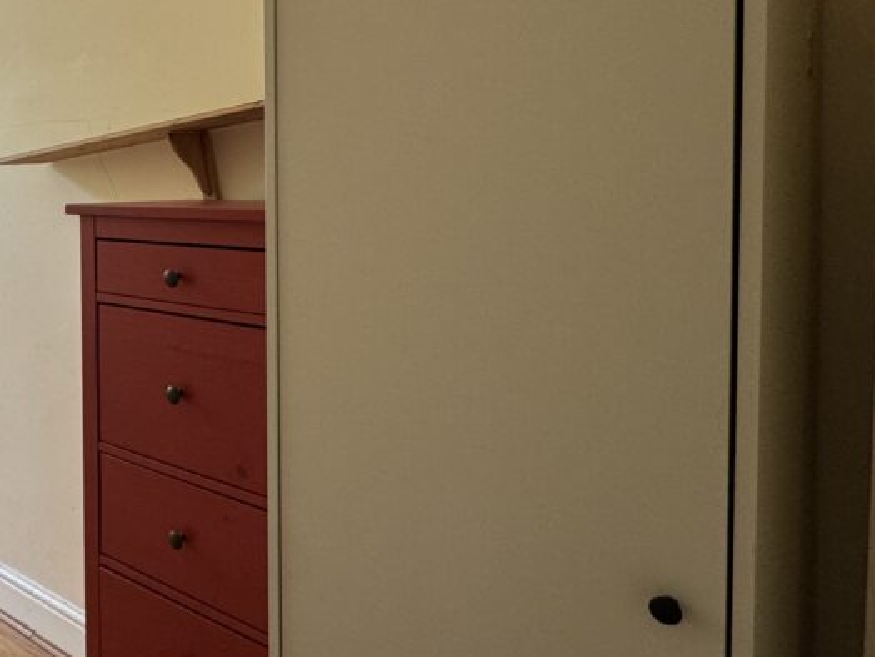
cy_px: 203
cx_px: 67
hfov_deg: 49.7
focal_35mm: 32
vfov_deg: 43.4
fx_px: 809
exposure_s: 1/99
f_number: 2.2
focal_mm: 2.22
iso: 160
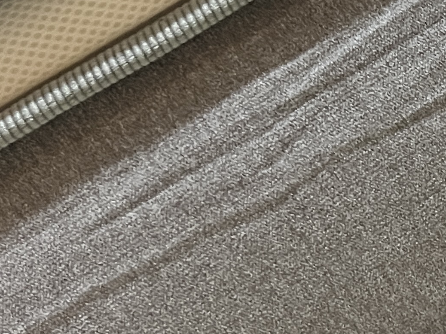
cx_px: 539
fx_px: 1301
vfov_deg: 14.6
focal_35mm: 101
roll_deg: +32.7
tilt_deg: -10.8
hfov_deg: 18.4
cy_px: 206
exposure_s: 1/25
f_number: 1.6
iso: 500
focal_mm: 5.1
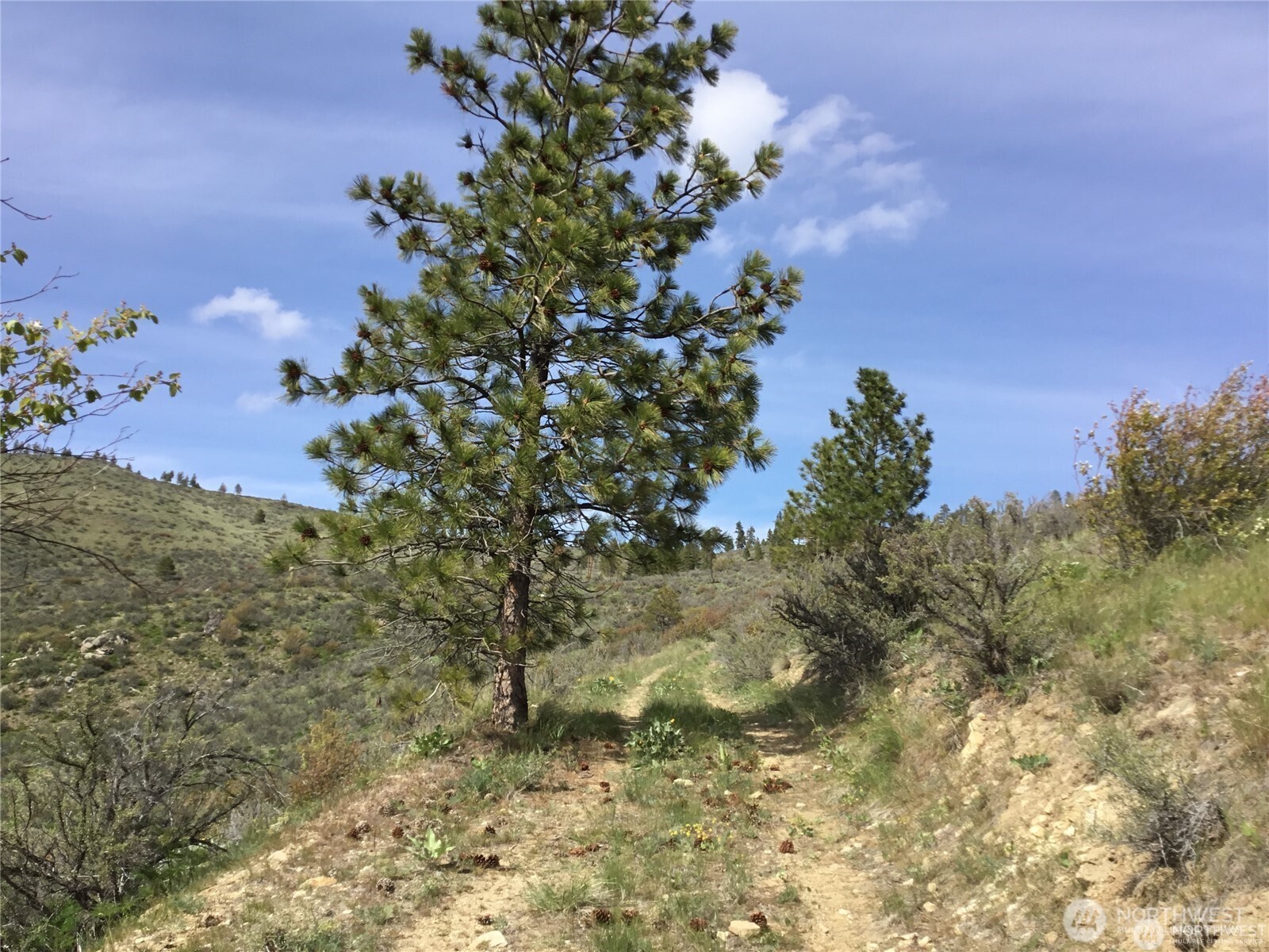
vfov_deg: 45.4
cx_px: 634
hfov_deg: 58.4
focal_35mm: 31
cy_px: 476
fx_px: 1136
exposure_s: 1/936
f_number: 2.4
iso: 25
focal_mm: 3.3
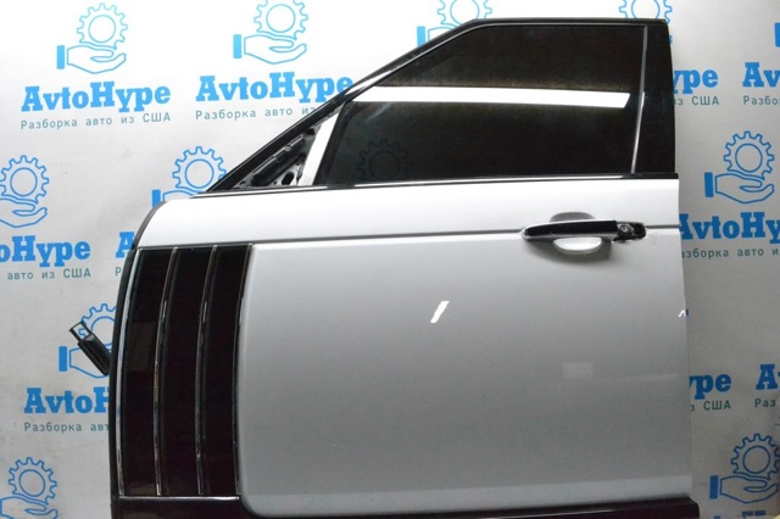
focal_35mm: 27
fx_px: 585
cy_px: 260
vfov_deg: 47.9
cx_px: 390
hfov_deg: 67.4
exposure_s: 1/160
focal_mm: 18
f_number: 11
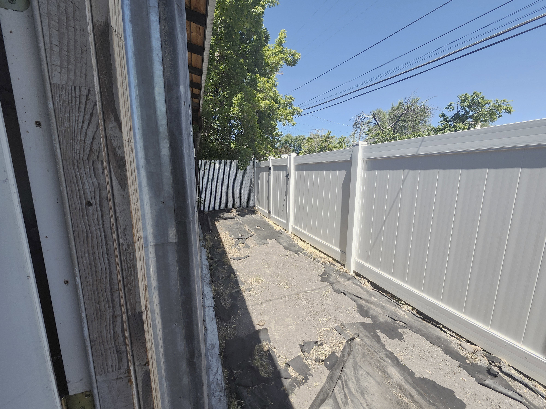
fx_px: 205
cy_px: 204
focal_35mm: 13
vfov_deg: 89.9
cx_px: 273
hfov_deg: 106.2
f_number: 2.2
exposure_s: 1/686
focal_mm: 1.74
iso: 40
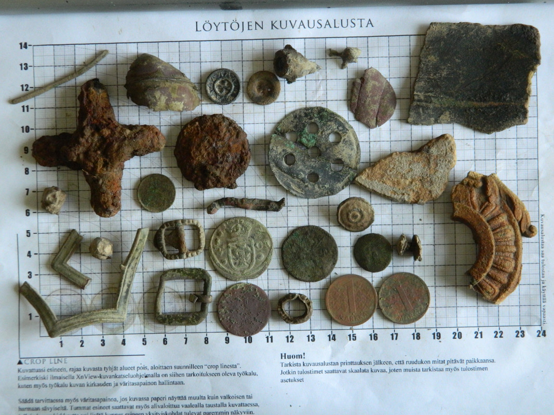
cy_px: 208
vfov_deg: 17.6
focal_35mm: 84
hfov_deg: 23.3
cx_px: 277
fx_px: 1344
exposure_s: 1/40
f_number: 4.2
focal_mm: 15.1
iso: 400
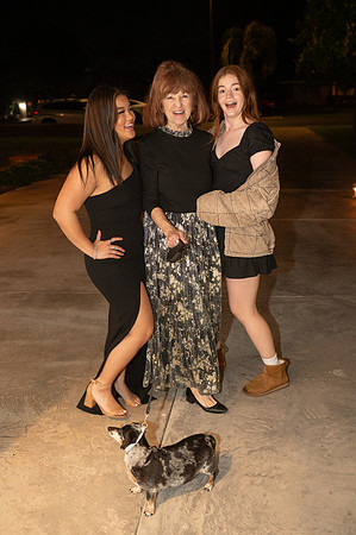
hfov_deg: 35.0
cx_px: 178
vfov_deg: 50.7
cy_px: 268
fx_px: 565
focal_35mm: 38
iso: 3200
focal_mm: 38
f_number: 3.5
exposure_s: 1/80
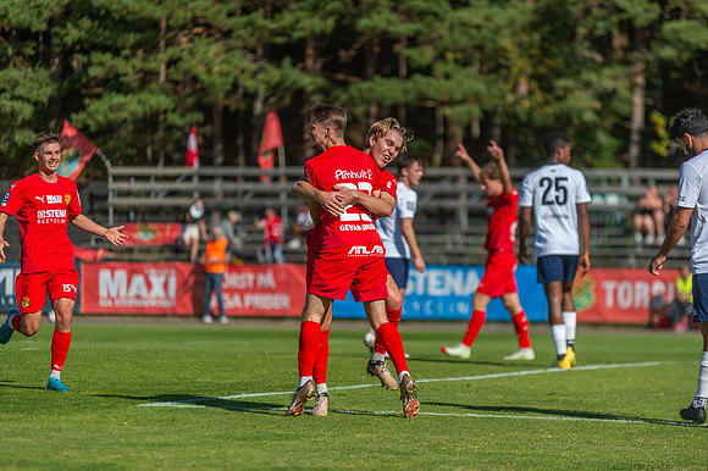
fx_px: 3931
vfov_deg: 6.9
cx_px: 354
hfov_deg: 10.3
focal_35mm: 200
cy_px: 236
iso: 110
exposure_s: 1/1600
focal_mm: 200
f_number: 3.2
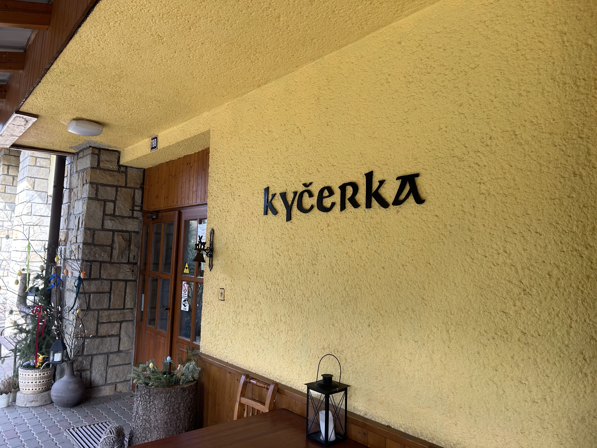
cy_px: 224
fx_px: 448
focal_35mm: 26
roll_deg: -2.4
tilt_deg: +4.5
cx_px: 298
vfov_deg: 53.1
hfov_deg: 67.3
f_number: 1.5
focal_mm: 5.7
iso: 40
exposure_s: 1/290
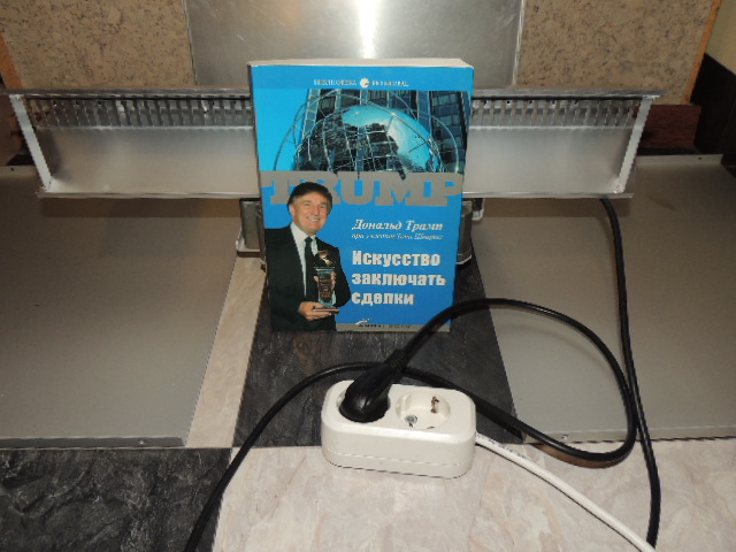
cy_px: 276
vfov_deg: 49.7
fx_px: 595
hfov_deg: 63.4
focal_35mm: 28
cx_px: 368
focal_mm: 4.9
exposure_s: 1/30
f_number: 3.1
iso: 180
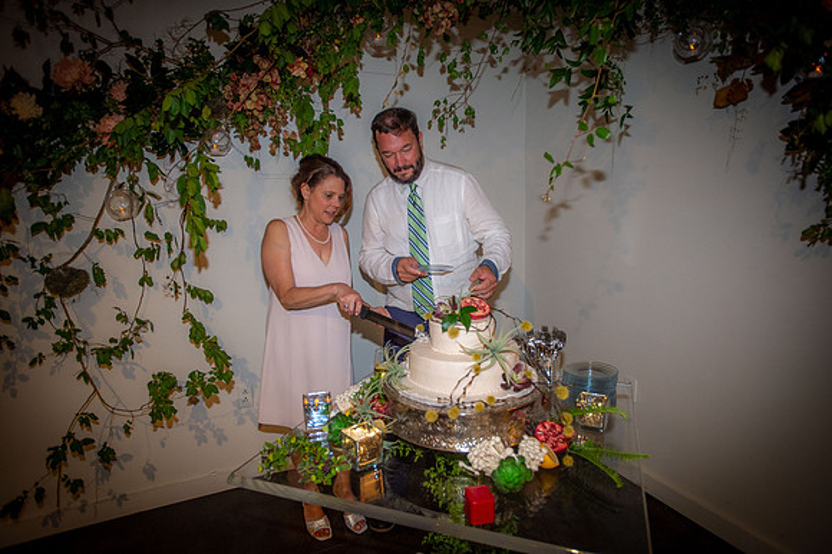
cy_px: 277
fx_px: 508
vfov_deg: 57.2
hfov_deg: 78.6
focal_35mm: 22
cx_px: 416
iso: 1600
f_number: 2.8
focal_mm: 22
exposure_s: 1/80
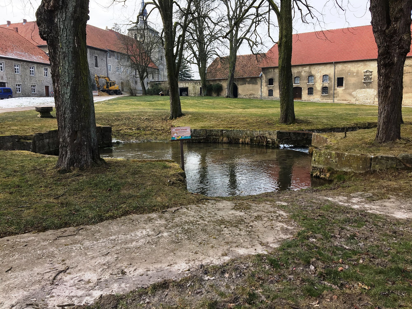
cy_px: 154
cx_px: 206
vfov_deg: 48.2
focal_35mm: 29
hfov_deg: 61.7
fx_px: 345
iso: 25
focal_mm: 4.15
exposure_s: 1/578
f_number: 2.2
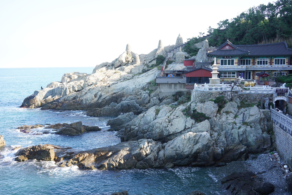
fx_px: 284
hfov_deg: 54.4
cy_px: 98
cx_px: 146
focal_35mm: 35
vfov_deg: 37.9
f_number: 9
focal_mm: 35
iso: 400
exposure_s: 1/100
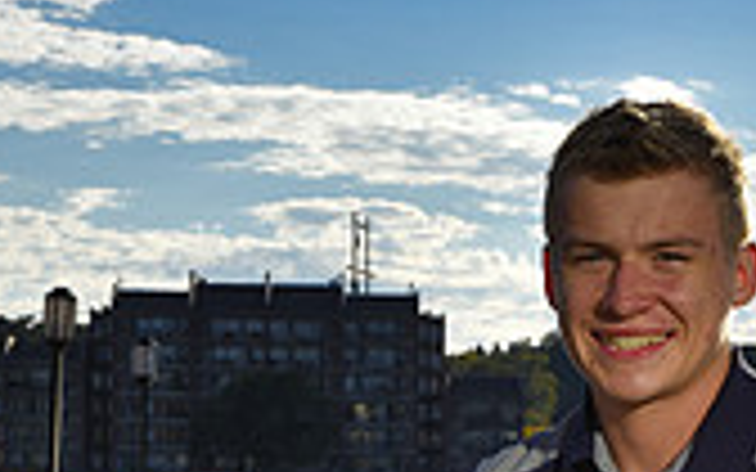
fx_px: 3770
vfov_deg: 7.0
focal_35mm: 183
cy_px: 834
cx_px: 630
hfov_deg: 11.4
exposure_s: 1/500
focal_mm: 52
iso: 200
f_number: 11
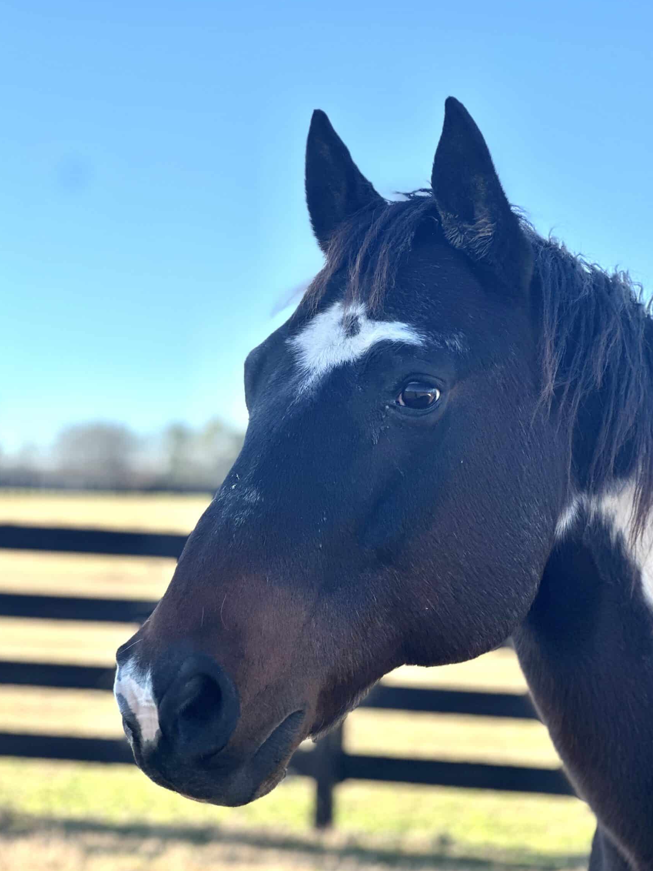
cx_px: 359
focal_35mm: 87
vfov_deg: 22.5
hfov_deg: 17.0
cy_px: 488
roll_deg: -0.7
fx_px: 2189
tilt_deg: +1.6
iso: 25
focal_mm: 9
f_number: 2.8
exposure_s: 1/280
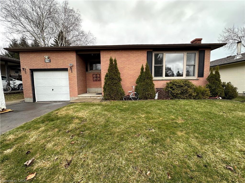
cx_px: 122
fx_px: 99
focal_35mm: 14
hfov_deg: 102.1
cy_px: 92
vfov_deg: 85.7
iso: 40
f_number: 2.2
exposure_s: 1/205
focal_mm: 2.22
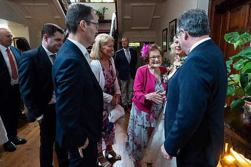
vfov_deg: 53.2
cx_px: 126
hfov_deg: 73.7
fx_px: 167
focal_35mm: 24
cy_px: 84
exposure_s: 1/200
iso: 5000
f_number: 3.5
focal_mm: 24
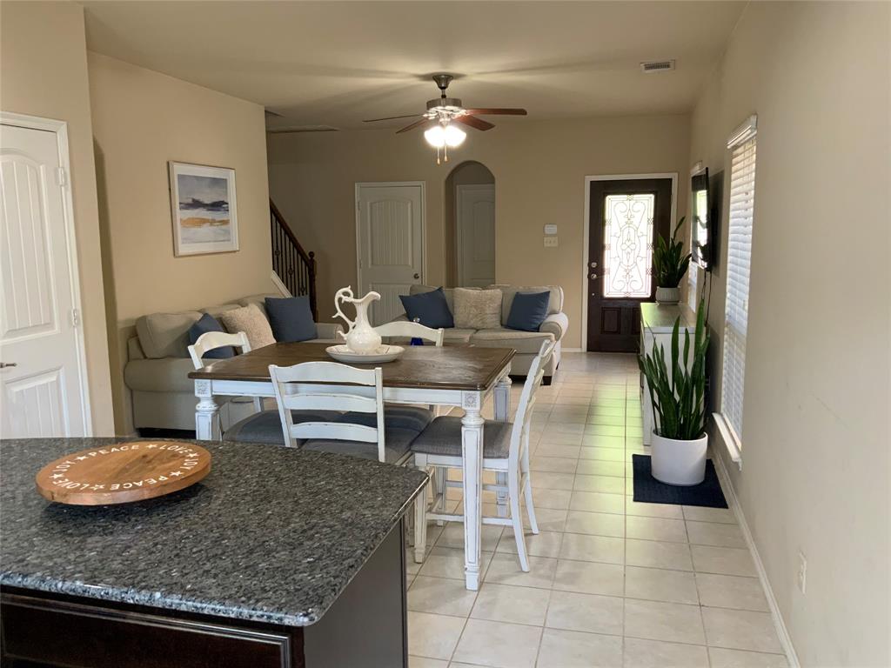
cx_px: 446
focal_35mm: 29
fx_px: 746
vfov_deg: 48.2
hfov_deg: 61.7
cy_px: 334
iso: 160
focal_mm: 3
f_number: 1.8
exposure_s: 1/60
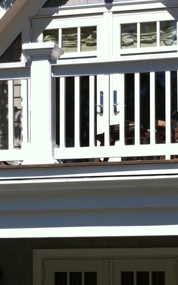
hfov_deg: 10.3
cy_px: 199
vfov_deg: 16.4
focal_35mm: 127
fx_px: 985
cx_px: 101
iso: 80
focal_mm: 3.85
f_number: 2.8
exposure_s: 1/1371
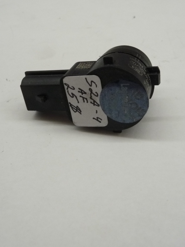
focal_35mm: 38
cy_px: 123
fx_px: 271
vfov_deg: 49.0
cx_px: 97
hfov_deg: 37.7
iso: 250
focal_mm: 4.7
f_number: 3.3
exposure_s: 1/60
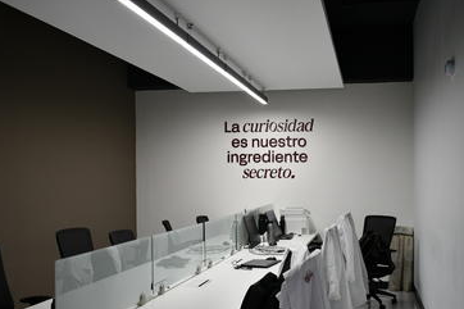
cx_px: 253
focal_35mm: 47
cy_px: 187
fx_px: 605
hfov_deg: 41.9
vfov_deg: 28.5
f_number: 3.8
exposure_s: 1/250
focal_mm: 23
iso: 800
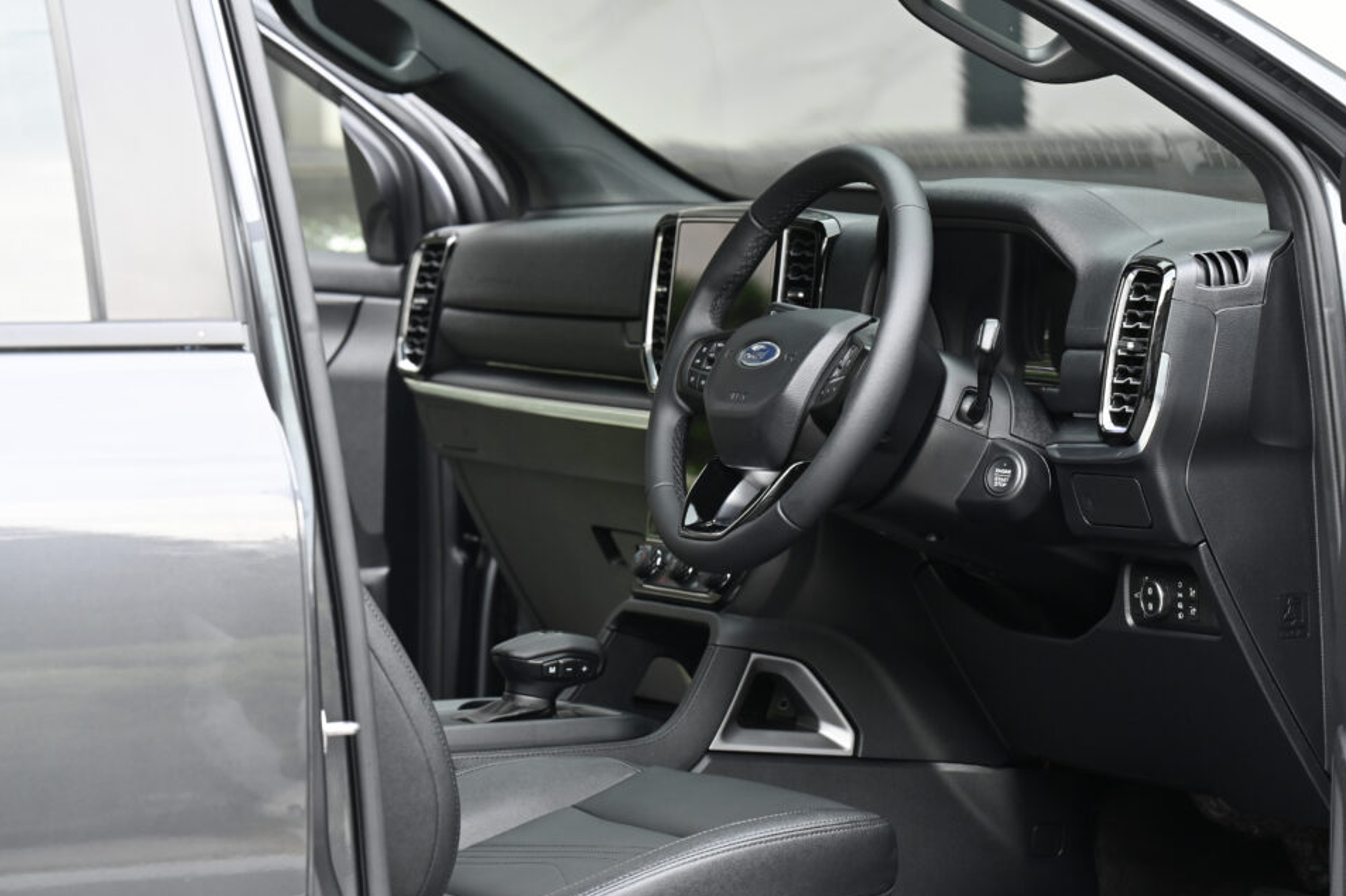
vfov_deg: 9.4
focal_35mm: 145
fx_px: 5417
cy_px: 447
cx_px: 710
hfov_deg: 14.2
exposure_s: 1/50
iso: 800
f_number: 7.1
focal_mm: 135
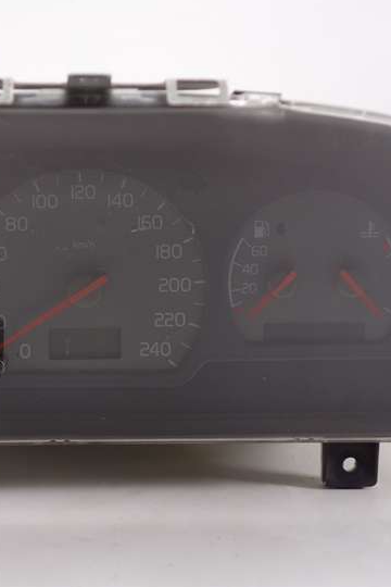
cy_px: 292
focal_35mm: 82
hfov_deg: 16.5
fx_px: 1336
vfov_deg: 24.8
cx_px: 81
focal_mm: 20.19
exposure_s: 1/60
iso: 250
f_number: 3.5
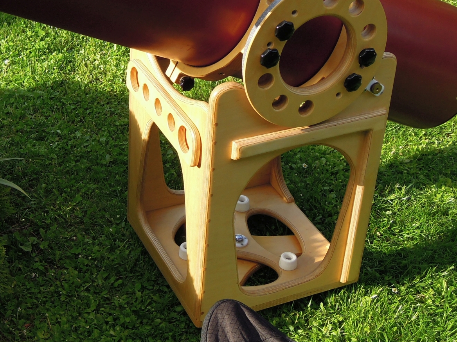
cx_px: 135
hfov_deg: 26.1
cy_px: 67
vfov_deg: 19.7
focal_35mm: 74
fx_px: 977
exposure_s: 1/400
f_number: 3.5
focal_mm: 8.1
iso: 160
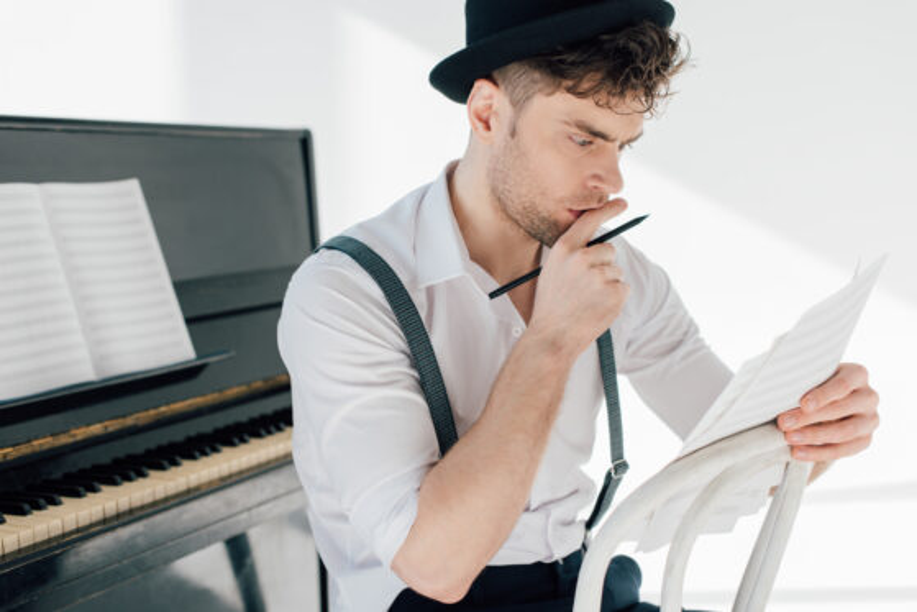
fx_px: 1274
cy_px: 306
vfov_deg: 27.0
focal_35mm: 50
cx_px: 458
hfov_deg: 39.6
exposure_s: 1/500
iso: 250
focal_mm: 50
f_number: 3.5
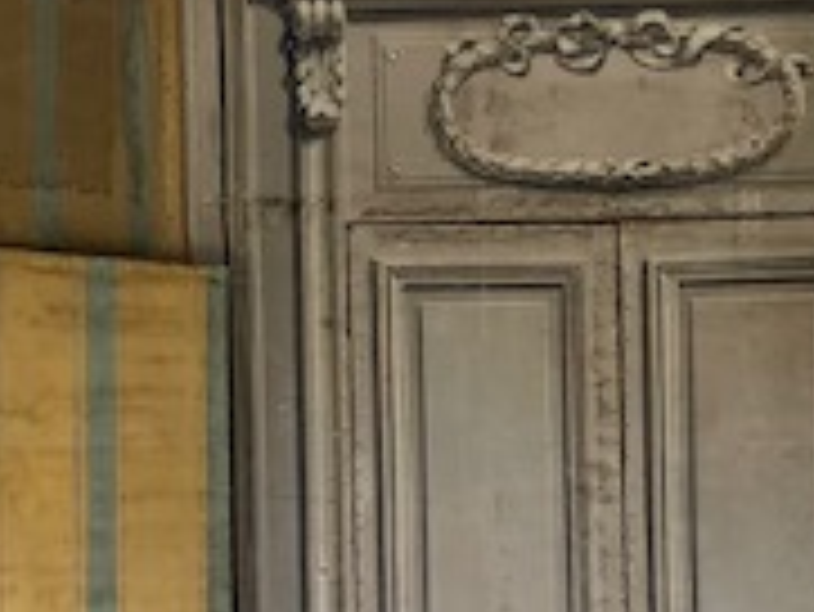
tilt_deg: +0.4
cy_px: 508
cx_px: 594
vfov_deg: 14.8
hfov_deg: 19.7
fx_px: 2330
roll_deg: +1.5
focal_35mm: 99
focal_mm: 3.99
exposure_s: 1/120
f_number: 1.8
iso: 40
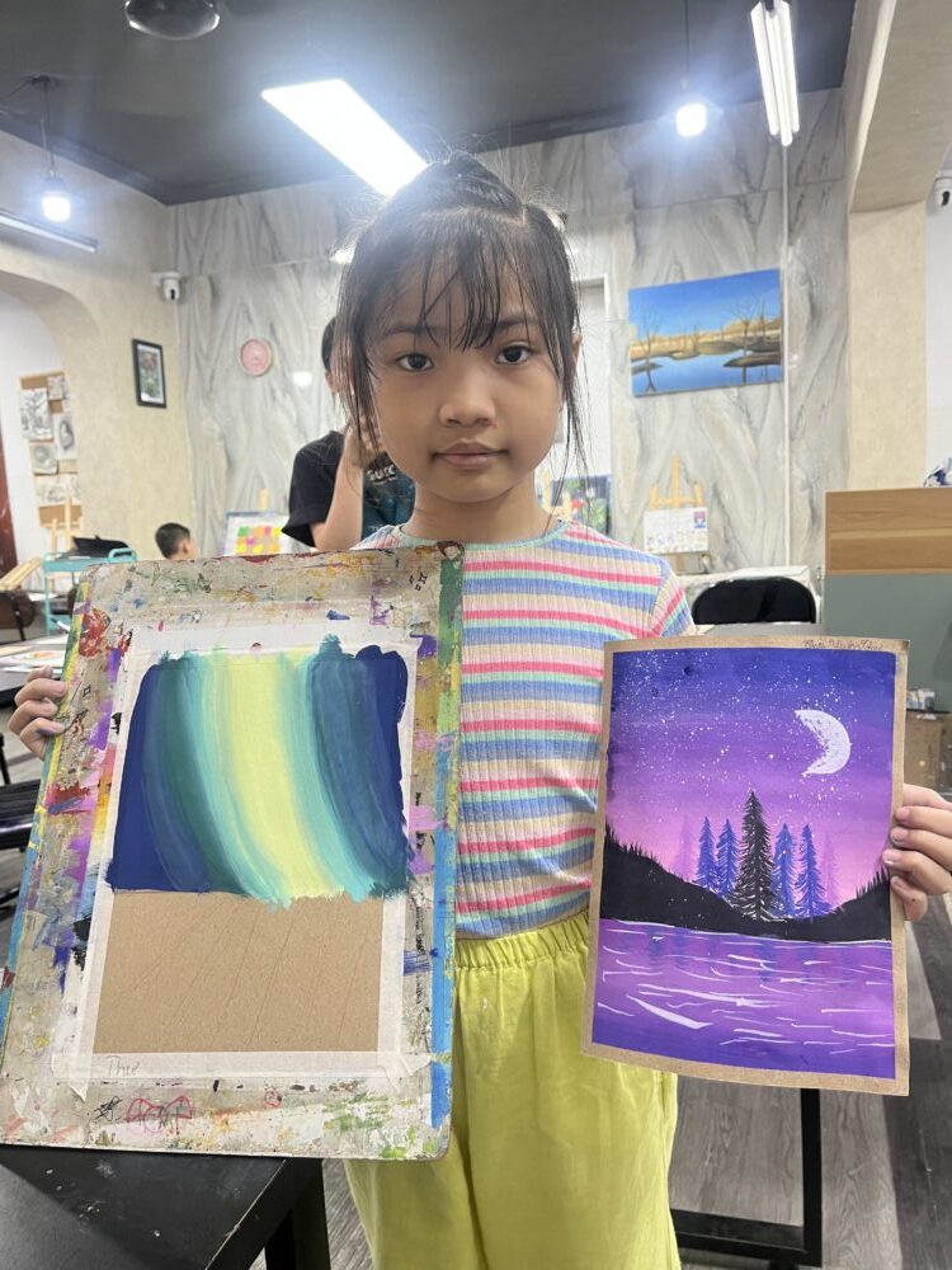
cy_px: 635
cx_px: 476
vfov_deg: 67.3
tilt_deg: -8.5
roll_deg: +3.4
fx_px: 953
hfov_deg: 53.1
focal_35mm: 26
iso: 80
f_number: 1.6
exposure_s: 1/50
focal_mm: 5.1
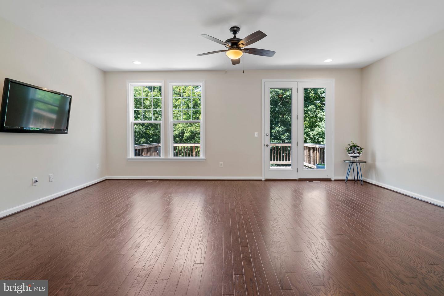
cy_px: 148
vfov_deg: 73.8
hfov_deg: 96.7
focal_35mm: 16
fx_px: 197
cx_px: 222
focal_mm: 16
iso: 250
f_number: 8
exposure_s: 1/6
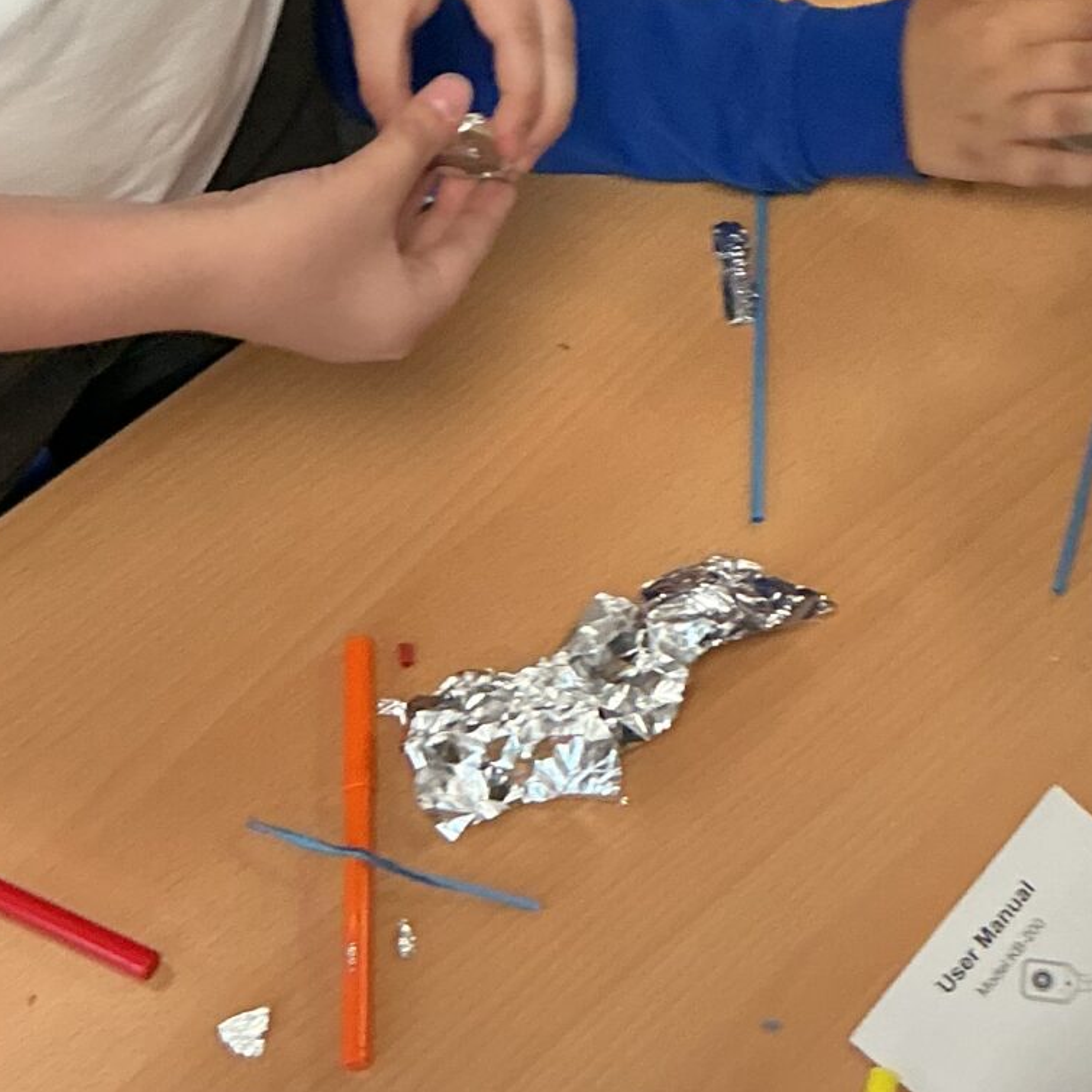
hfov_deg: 19.9
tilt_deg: -51.1
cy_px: -77
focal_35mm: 87
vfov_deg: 19.2
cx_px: 724
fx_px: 3105
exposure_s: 1/60
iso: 100
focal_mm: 3
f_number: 1.8
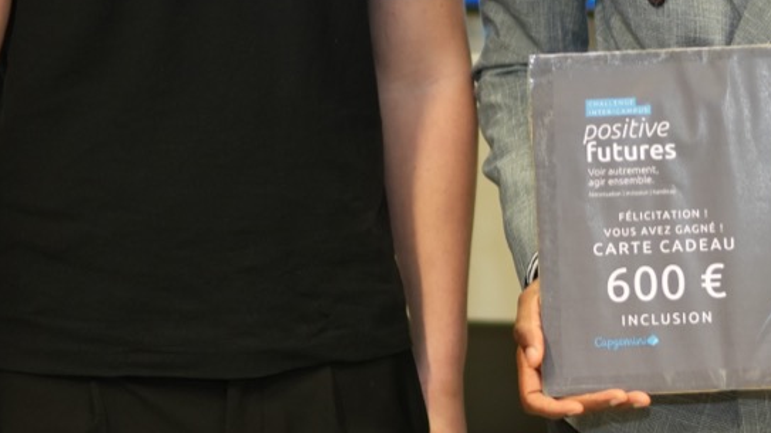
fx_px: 2207
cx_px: 699
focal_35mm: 108
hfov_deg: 19.4
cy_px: -35
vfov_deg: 11.1
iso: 800
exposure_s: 1/160
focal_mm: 35
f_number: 1.4
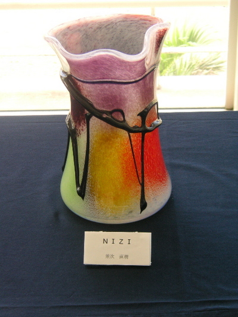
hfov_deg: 16.8
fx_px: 806
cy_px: 158
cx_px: 119
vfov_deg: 22.2
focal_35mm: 88
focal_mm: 14.6
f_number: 4.7
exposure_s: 1/60
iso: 100
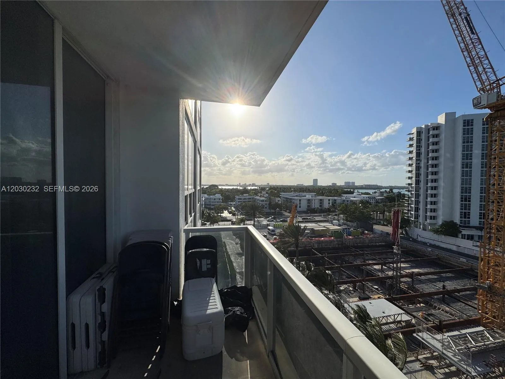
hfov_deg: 102.1
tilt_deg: -0.8
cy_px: 190
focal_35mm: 14
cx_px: 252
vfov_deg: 85.7
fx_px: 204
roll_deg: -0.6
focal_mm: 2.22
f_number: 2.2
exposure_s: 1/5650
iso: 32
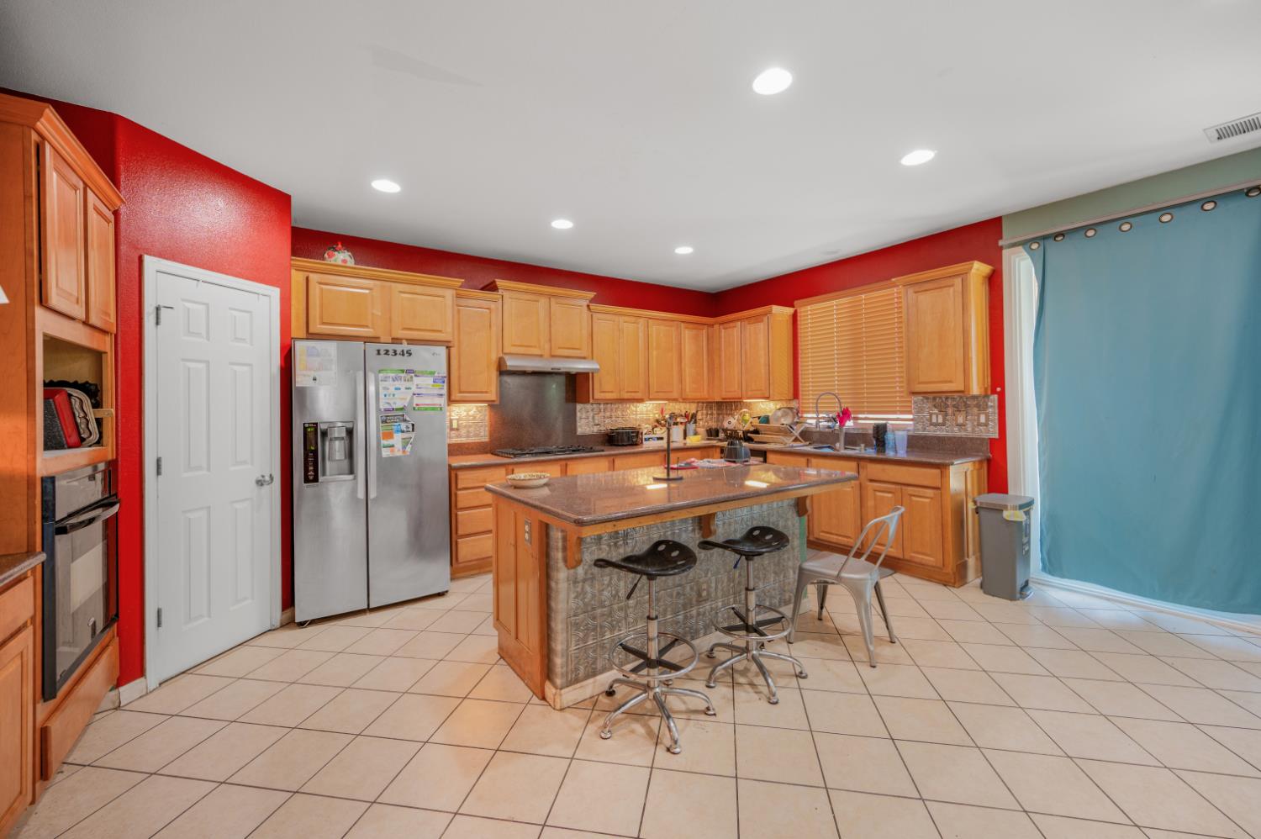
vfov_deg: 81.1
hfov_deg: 104.3
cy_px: 420
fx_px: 490
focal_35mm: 14
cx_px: 630
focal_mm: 14
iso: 500
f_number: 4
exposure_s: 1/15
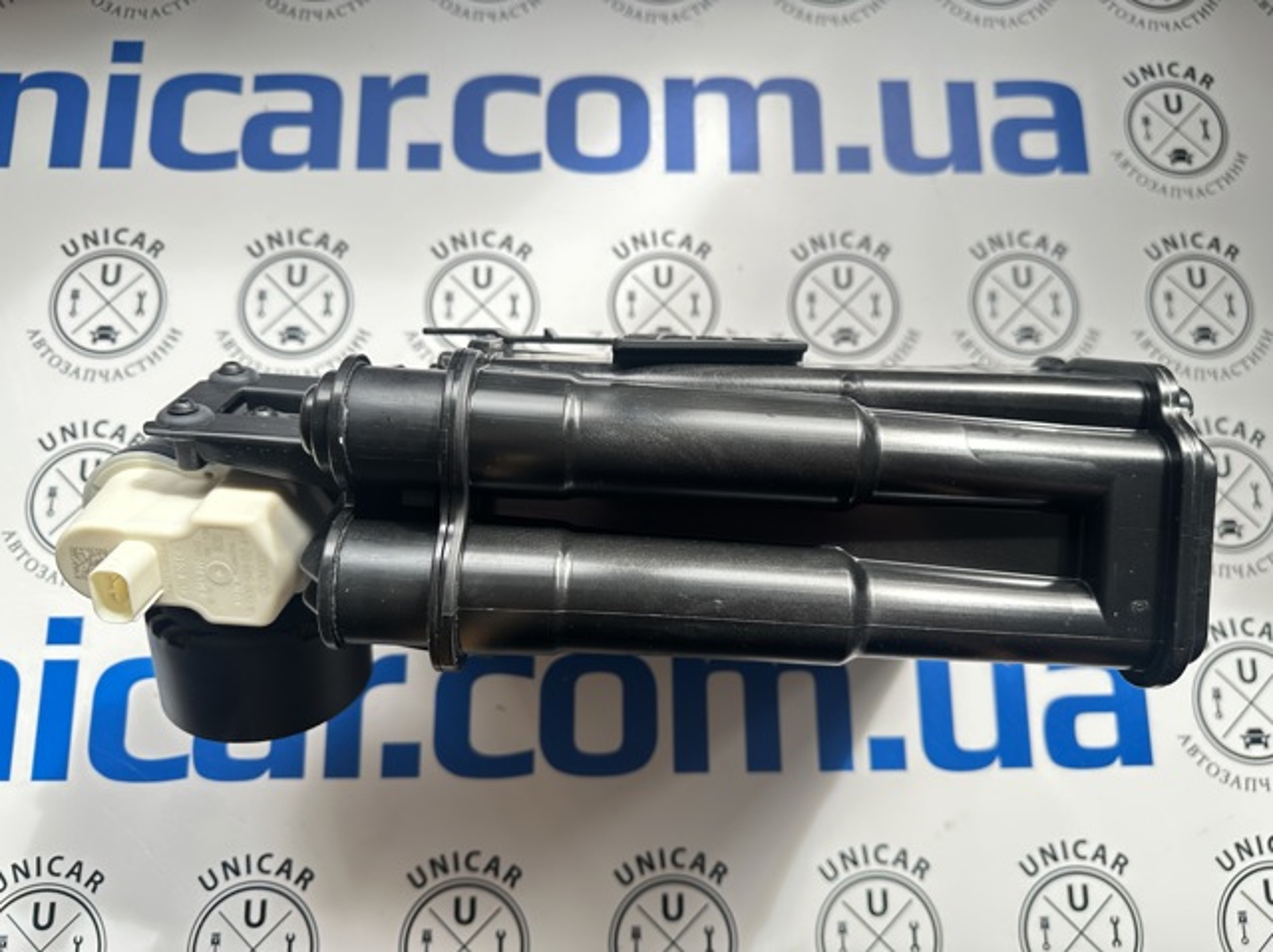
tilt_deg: -78.1
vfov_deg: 56.8
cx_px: 636
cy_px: 476
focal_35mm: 24
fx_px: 882
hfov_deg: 71.6
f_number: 1.78
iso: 100
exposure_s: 1/148
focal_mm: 6.86
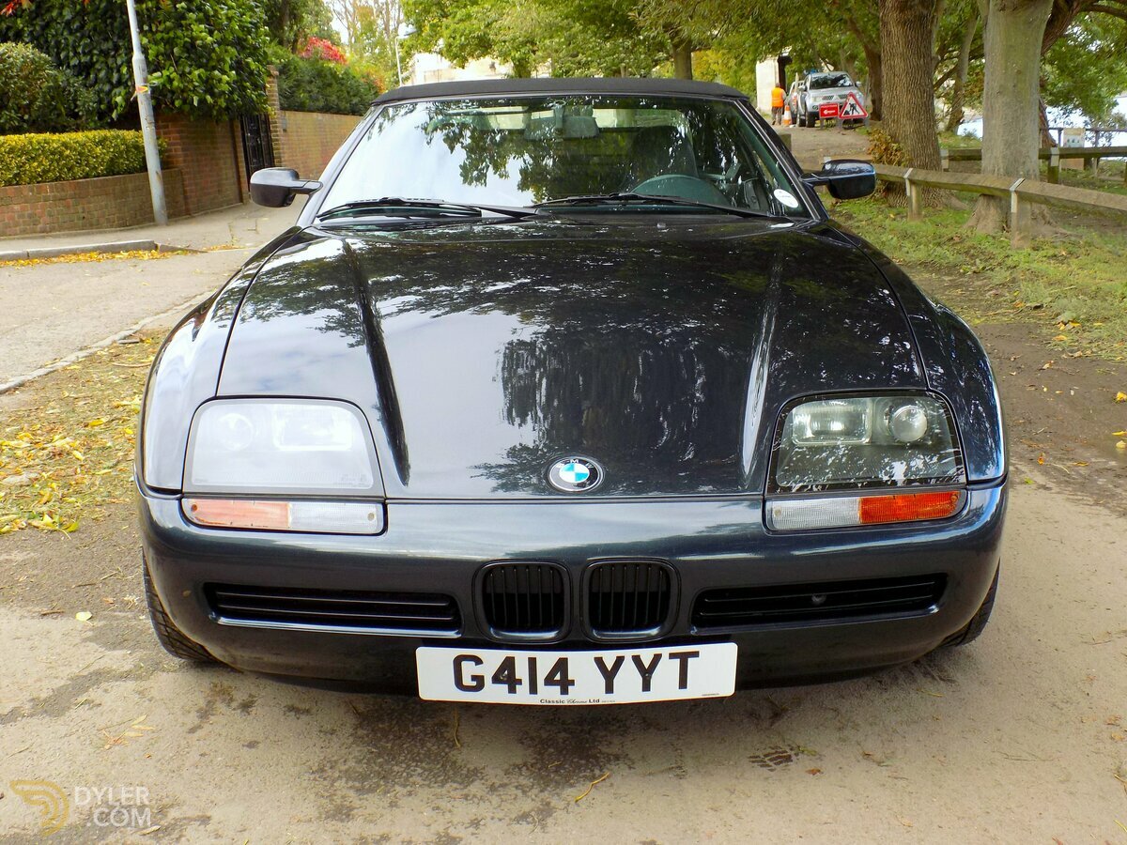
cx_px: 564
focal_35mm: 41
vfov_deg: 35.1
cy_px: 422
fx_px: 1335
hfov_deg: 45.8
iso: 80
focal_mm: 7.3
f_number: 3.6
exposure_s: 1/80
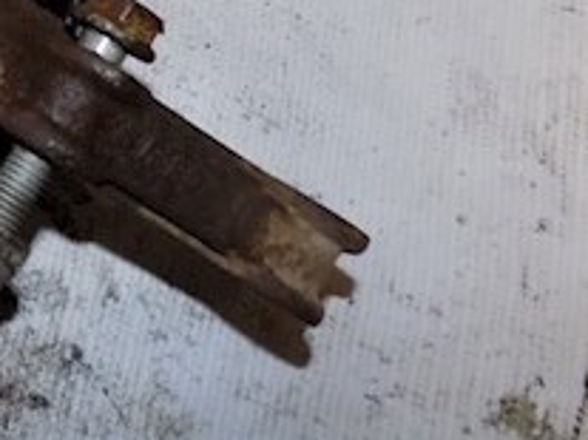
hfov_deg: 22.4
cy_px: -97
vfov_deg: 19.4
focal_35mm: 71
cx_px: -298
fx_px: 1205
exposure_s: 1/30
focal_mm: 4
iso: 200
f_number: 3.1
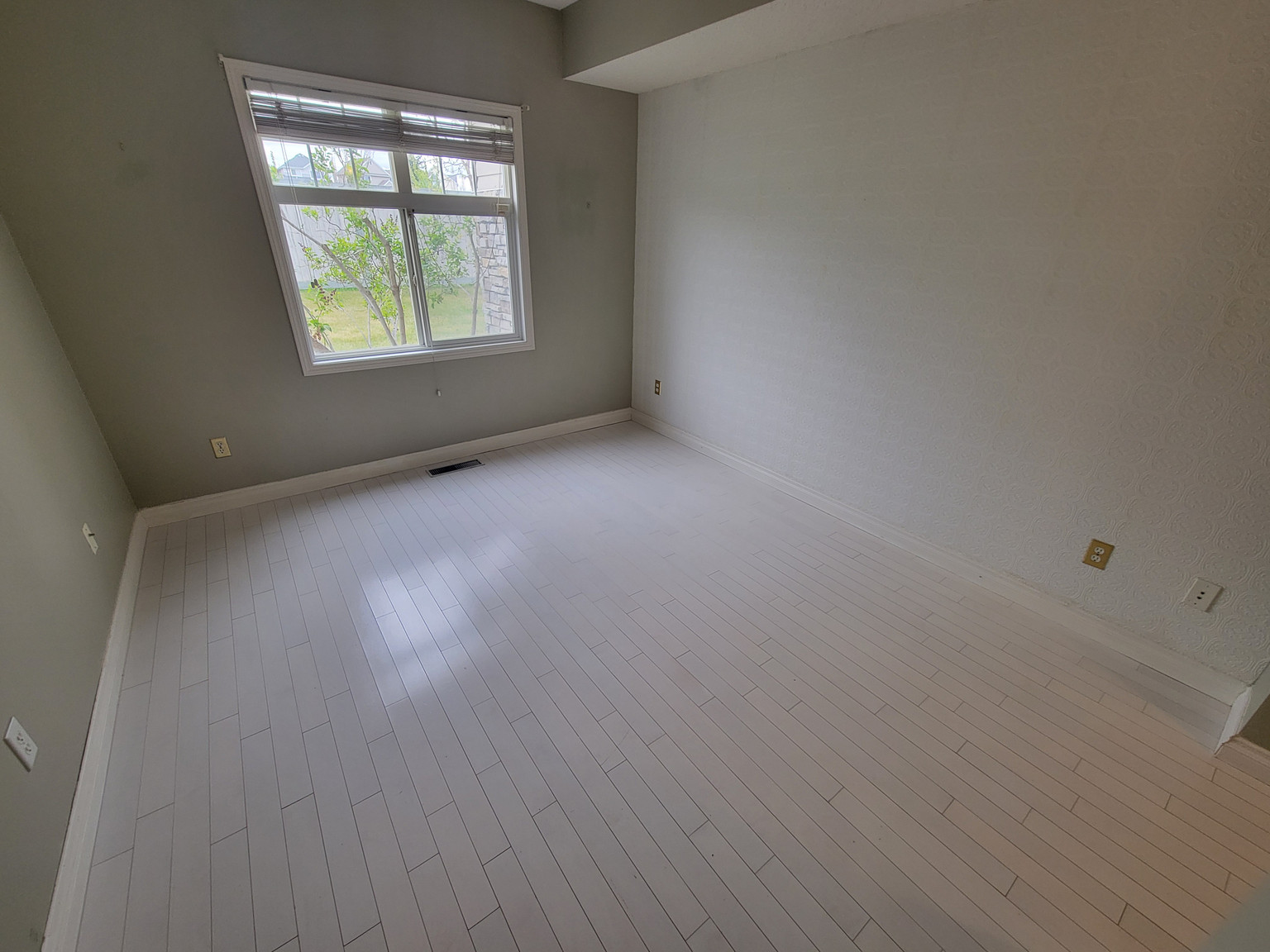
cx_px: 635
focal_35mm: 13
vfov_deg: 89.9
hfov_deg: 106.2
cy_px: 476
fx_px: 477
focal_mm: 2.2
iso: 100
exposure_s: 1/60
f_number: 2.2
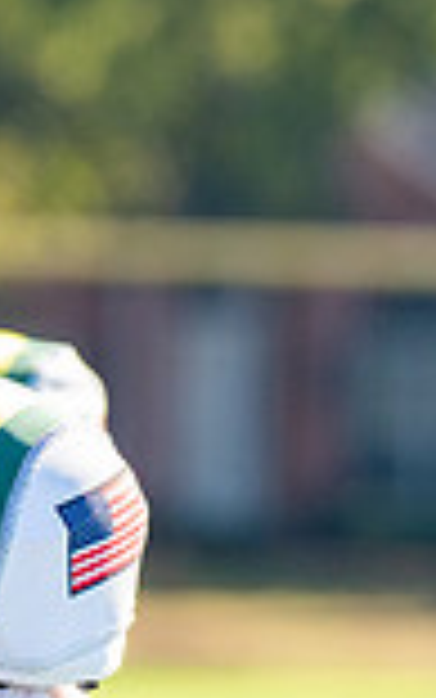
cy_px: 622
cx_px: -429
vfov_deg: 3.9
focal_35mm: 534
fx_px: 10143
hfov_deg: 2.5
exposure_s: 1/3200
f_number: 2.8
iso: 500
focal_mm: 106
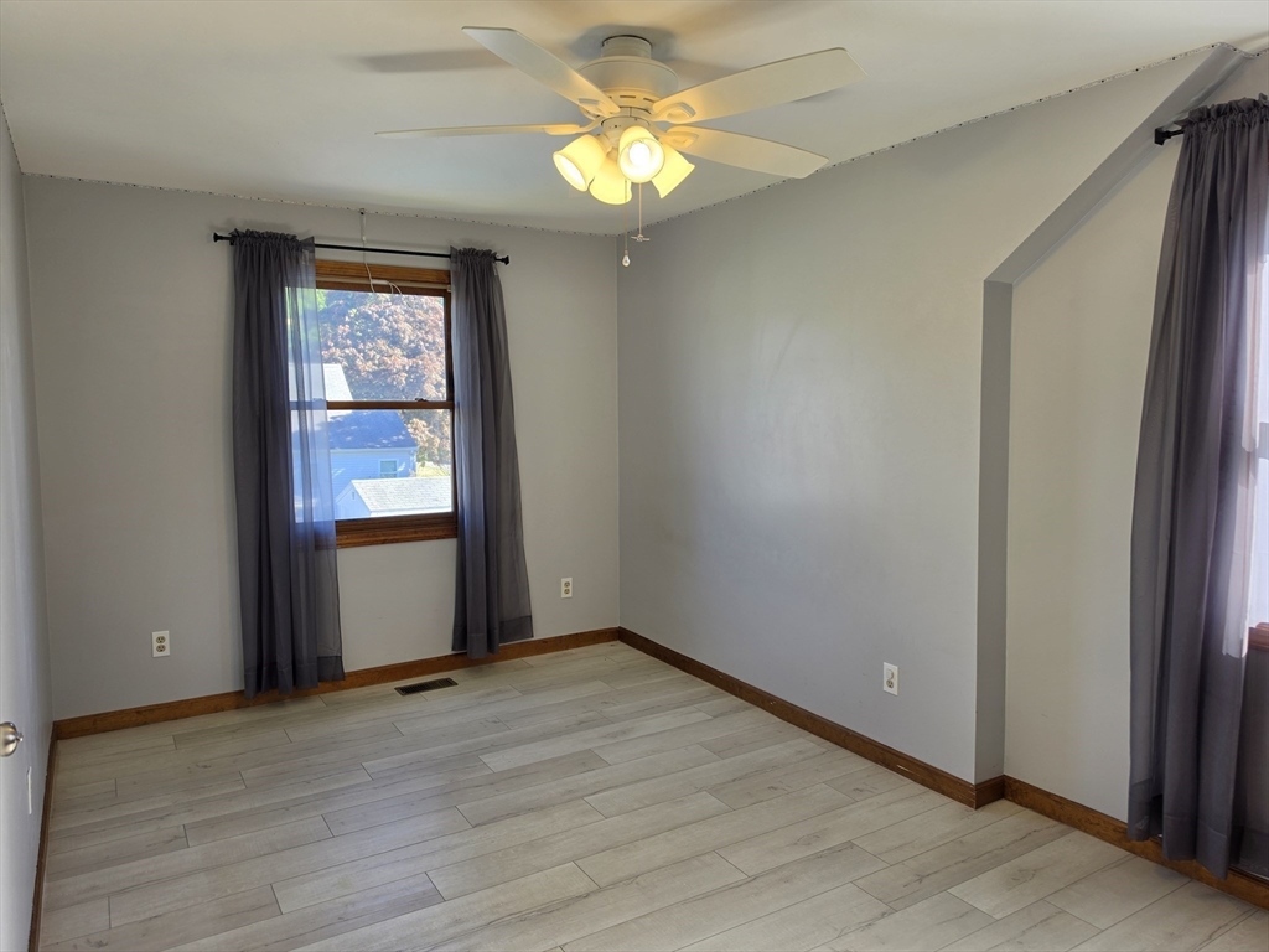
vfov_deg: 58.9
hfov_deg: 73.9
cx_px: 634
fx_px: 843
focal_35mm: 23
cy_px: 476
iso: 20
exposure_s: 1/120
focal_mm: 6.5
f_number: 1.4
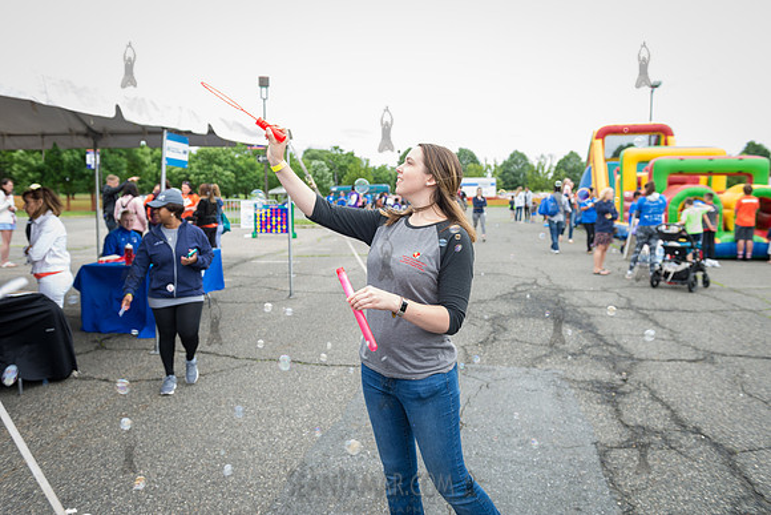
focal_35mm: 29
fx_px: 621
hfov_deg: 63.6
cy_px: 258
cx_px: 386
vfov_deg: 45.0
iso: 200
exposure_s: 1/250
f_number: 4
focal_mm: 29
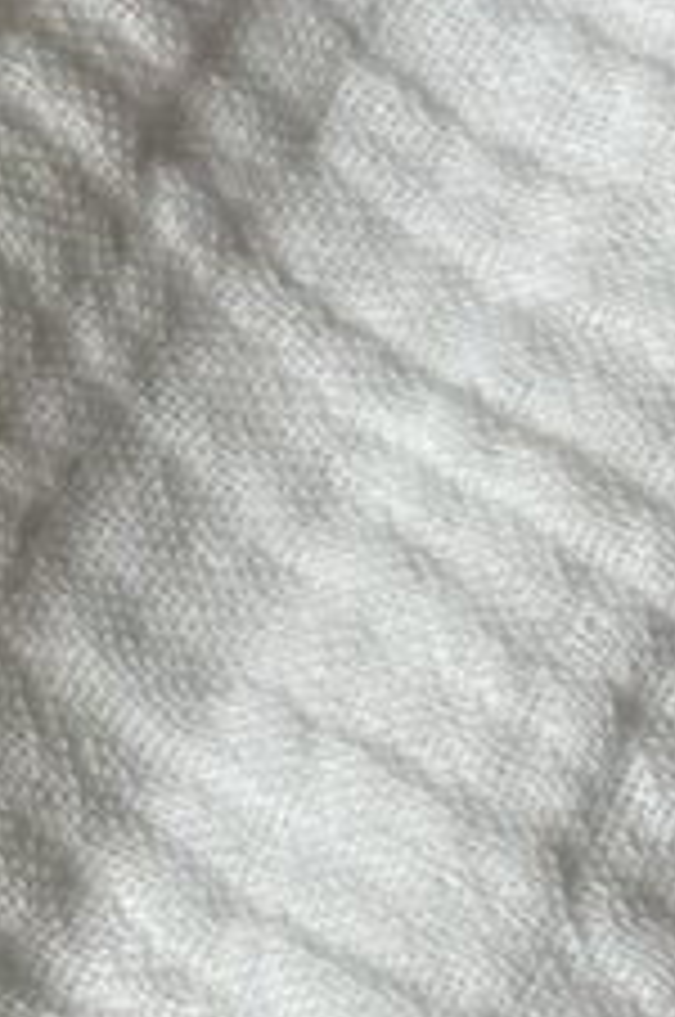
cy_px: 0
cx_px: 1076
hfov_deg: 7.6
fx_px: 4993
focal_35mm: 177
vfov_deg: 11.5
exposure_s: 1/95
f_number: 1.78
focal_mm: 6.76
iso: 100
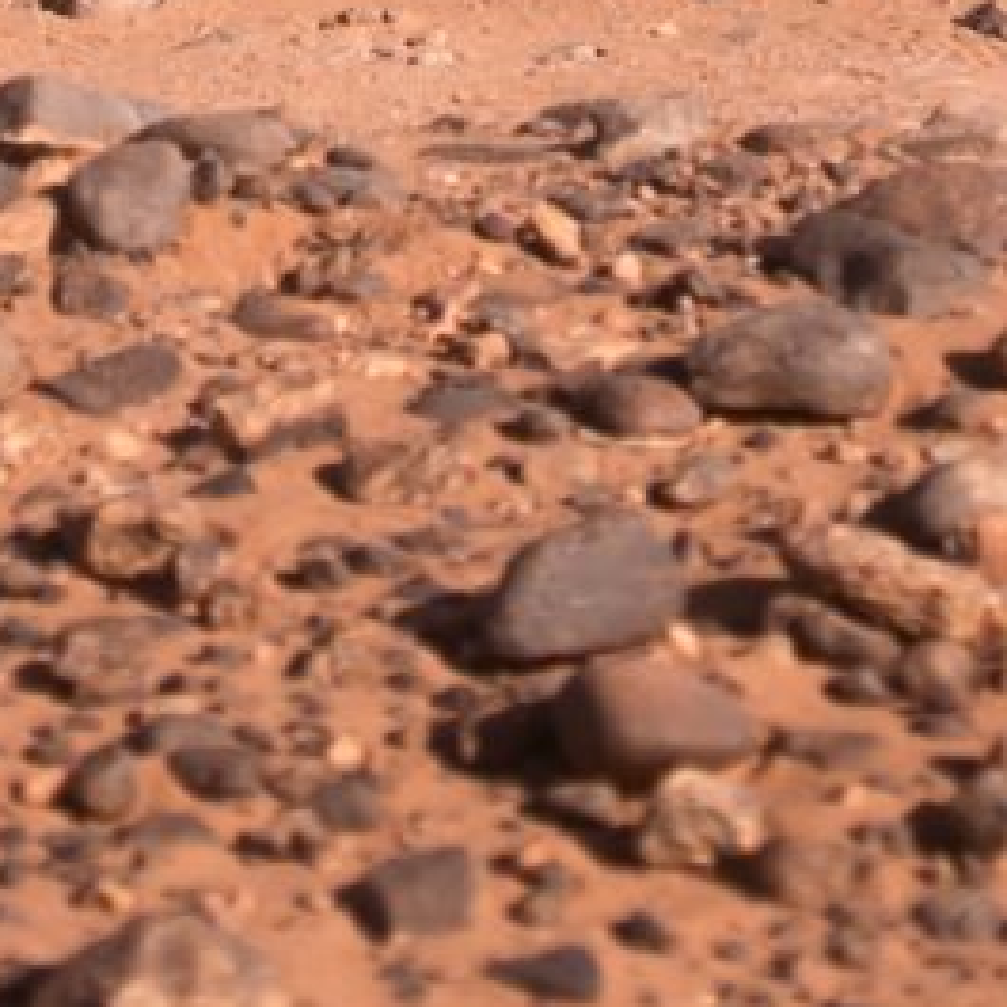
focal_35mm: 197
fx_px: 6484
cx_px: 38
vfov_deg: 8.0
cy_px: -1613
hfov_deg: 8.8
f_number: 2
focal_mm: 24
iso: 100
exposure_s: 1/8000
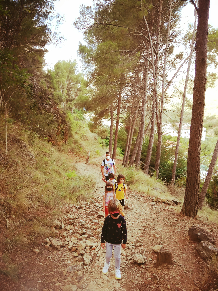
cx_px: 109
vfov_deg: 67.3
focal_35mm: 26
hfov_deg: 53.1
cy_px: 146
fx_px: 218
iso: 50
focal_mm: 3.81
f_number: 2.2
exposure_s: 1/50
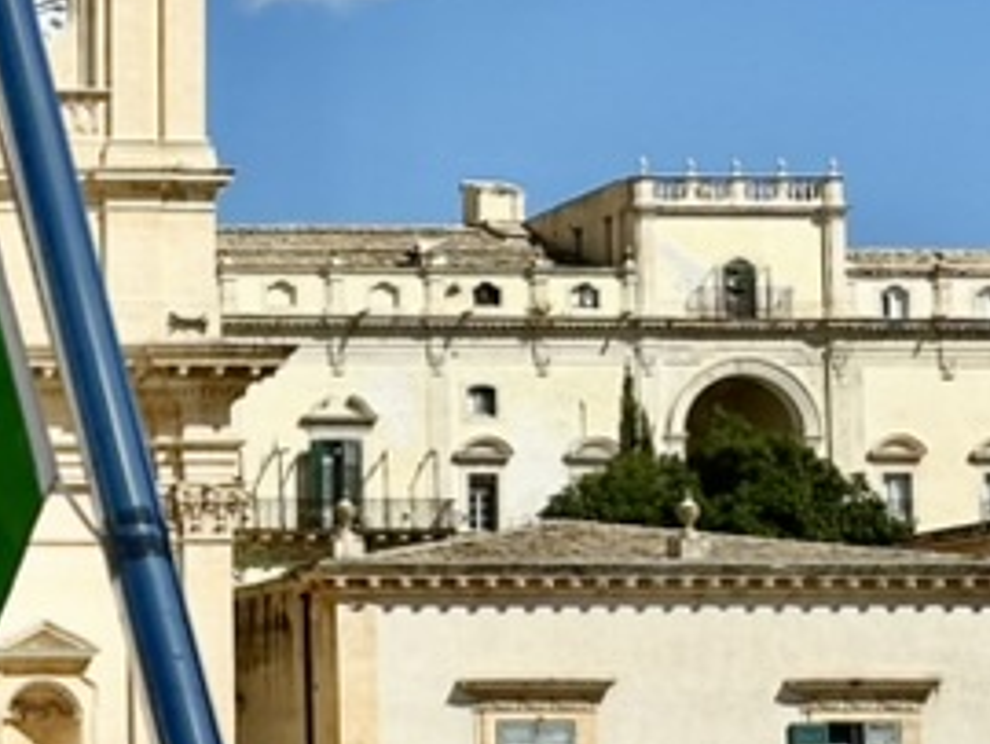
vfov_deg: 16.2
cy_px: 271
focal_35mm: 91
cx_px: -708
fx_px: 2605
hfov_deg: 17.9
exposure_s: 1/9709
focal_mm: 6.86
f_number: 1.78
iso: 80
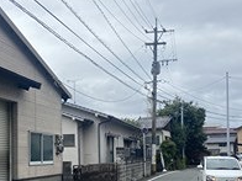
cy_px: 131
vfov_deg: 27.2
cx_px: 104
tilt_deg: +4.6
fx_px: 371
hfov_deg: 36.1
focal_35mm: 53
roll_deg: +2.1
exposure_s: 1/2028
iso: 32
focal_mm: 4.25
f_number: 1.8
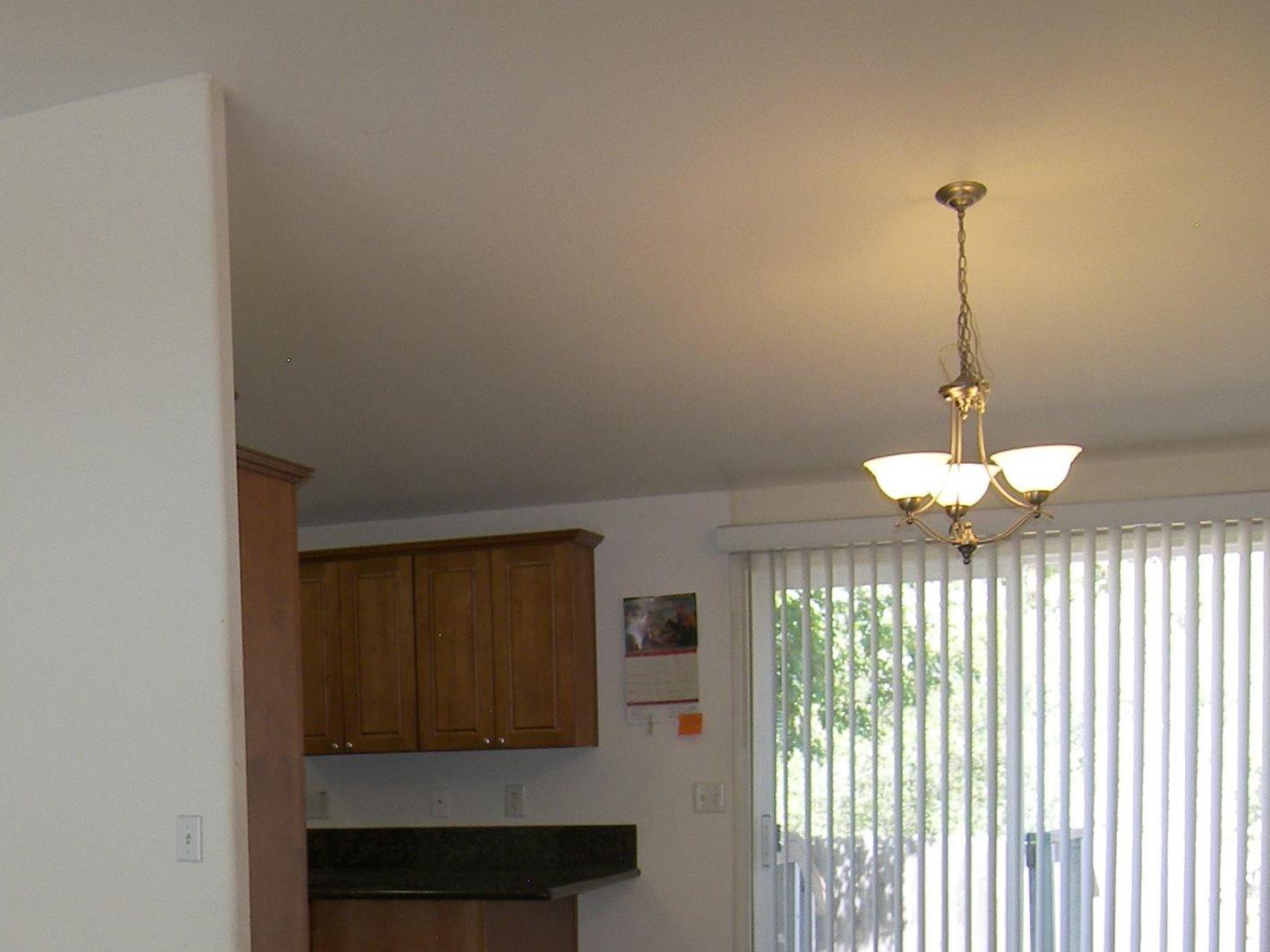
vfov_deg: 26.8
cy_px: 905
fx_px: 1907
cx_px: 144
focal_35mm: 52
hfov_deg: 34.9
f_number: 2.8
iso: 50
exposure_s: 1/30
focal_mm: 5
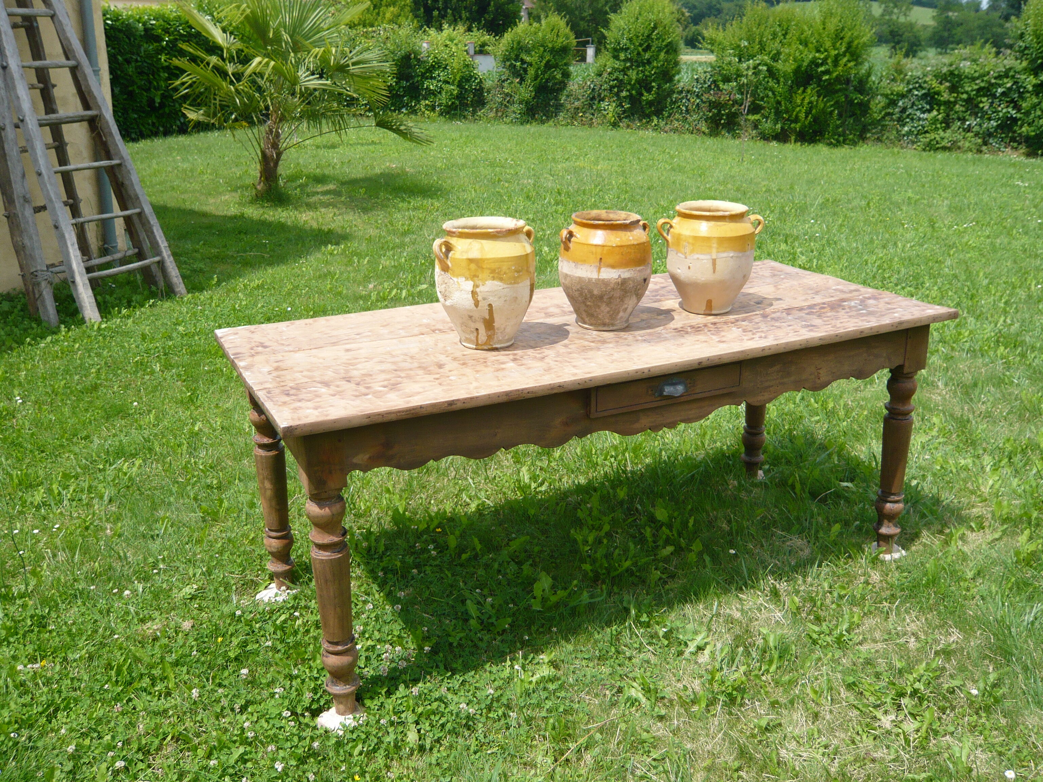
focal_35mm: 32
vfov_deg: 44.2
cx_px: 522
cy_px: 391
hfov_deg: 56.8
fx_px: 964
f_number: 9
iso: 100
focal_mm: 5.2
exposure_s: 1/125
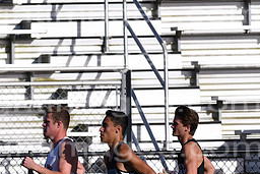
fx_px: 7356
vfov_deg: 1.4
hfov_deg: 2.0
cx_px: 34
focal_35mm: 1018
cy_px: 171
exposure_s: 1/5000
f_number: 5.6
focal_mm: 300
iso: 320
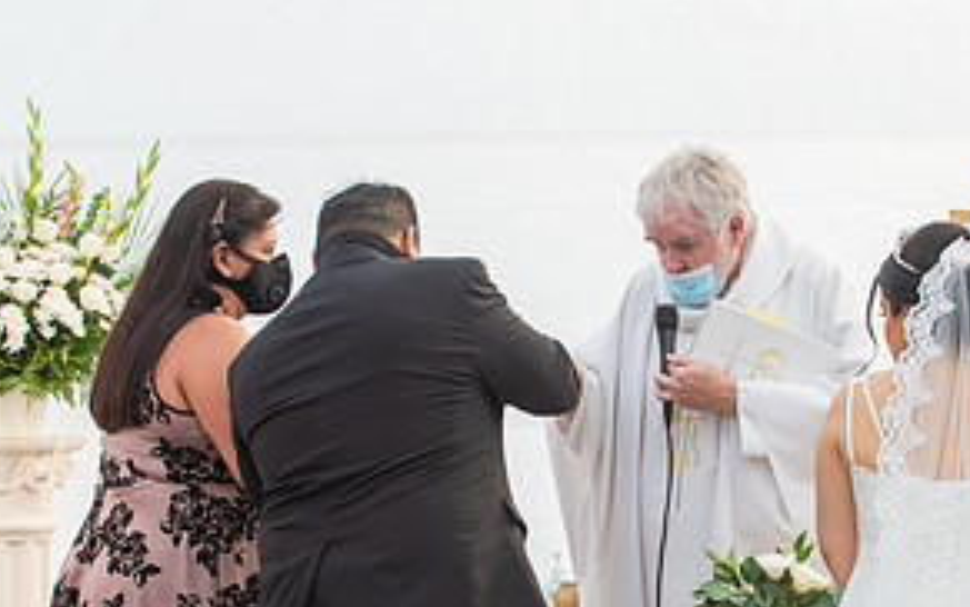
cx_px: 647
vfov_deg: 7.2
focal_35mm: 183
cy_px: 562
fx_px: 4839
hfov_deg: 11.4
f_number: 6.3
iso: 800
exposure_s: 1/125
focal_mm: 90
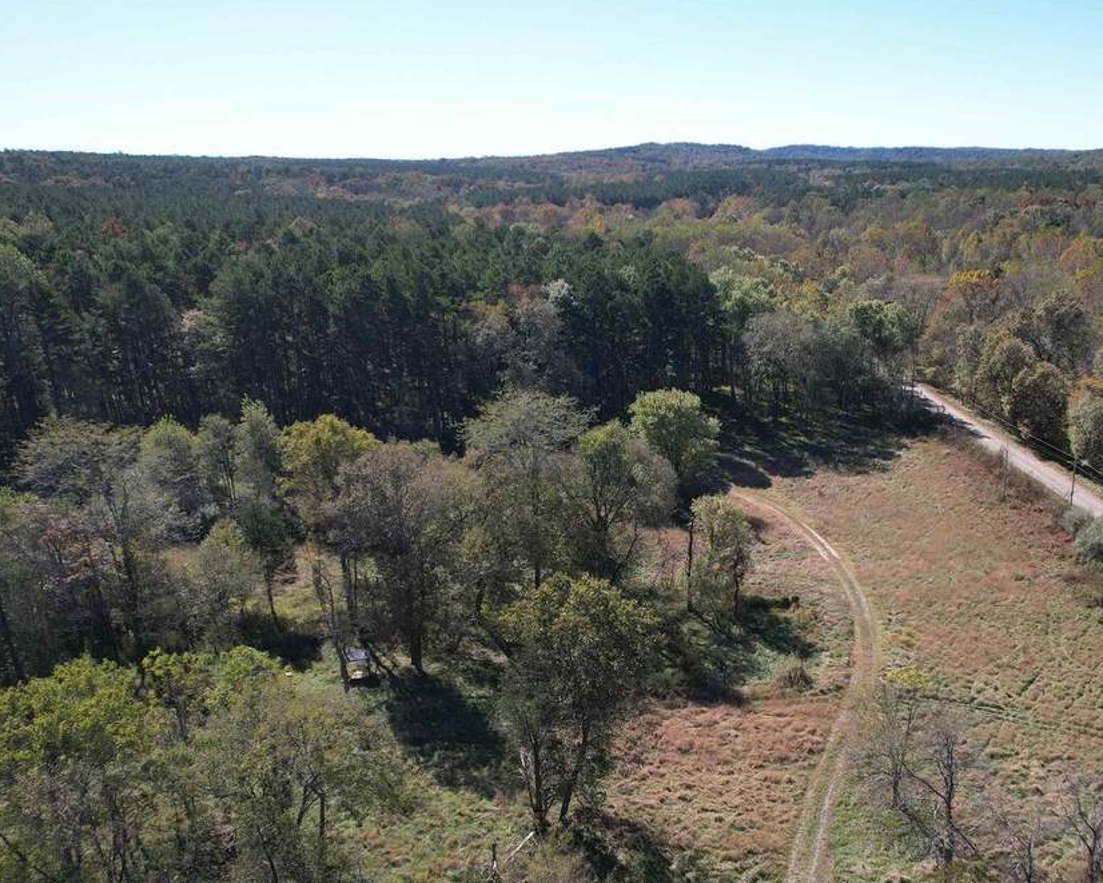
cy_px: 563
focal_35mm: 32
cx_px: 764
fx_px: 1045
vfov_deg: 45.3
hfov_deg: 54.2
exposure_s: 1/1250
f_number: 2.8
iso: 100
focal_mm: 8.38
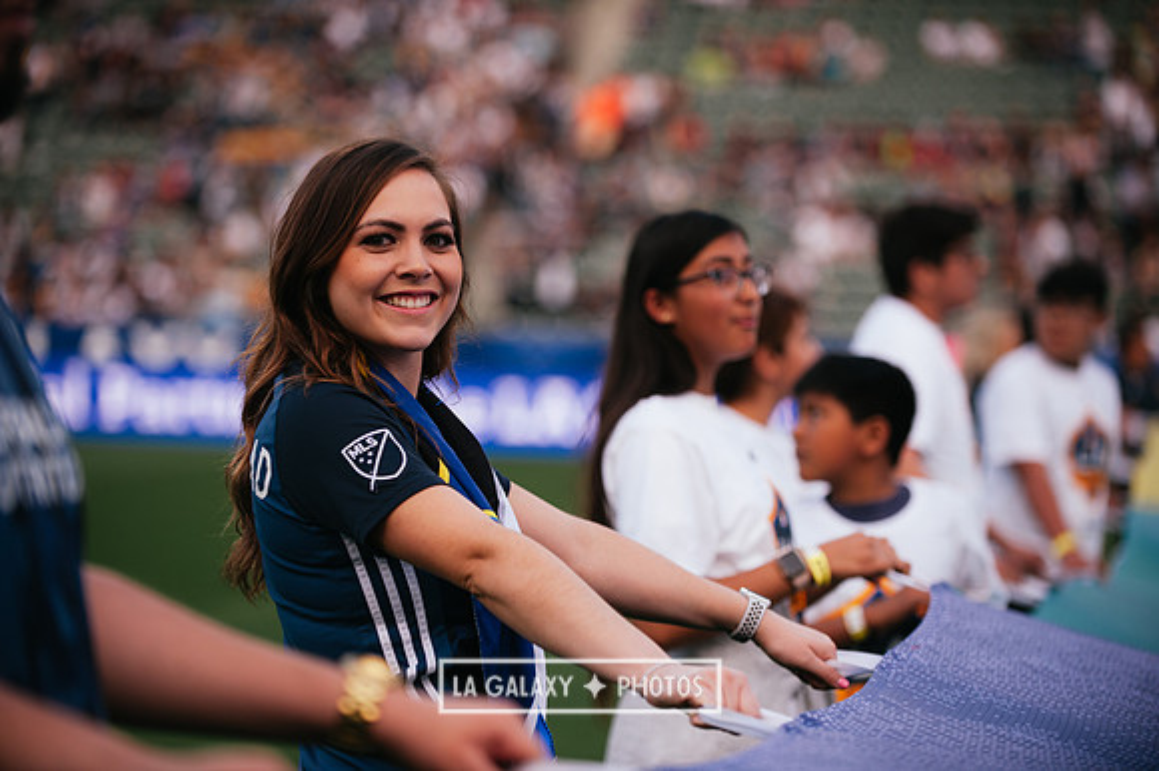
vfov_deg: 11.0
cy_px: 386
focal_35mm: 125
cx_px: 580
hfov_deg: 16.4
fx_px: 4022
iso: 250
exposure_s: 1/800
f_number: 2.8
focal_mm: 125
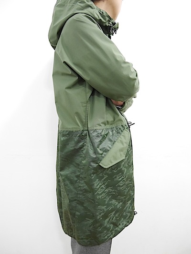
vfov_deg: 67.3
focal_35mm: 26
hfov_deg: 53.1
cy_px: 127
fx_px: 191
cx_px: 96
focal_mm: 13
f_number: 3.5
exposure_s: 1/60
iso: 2500
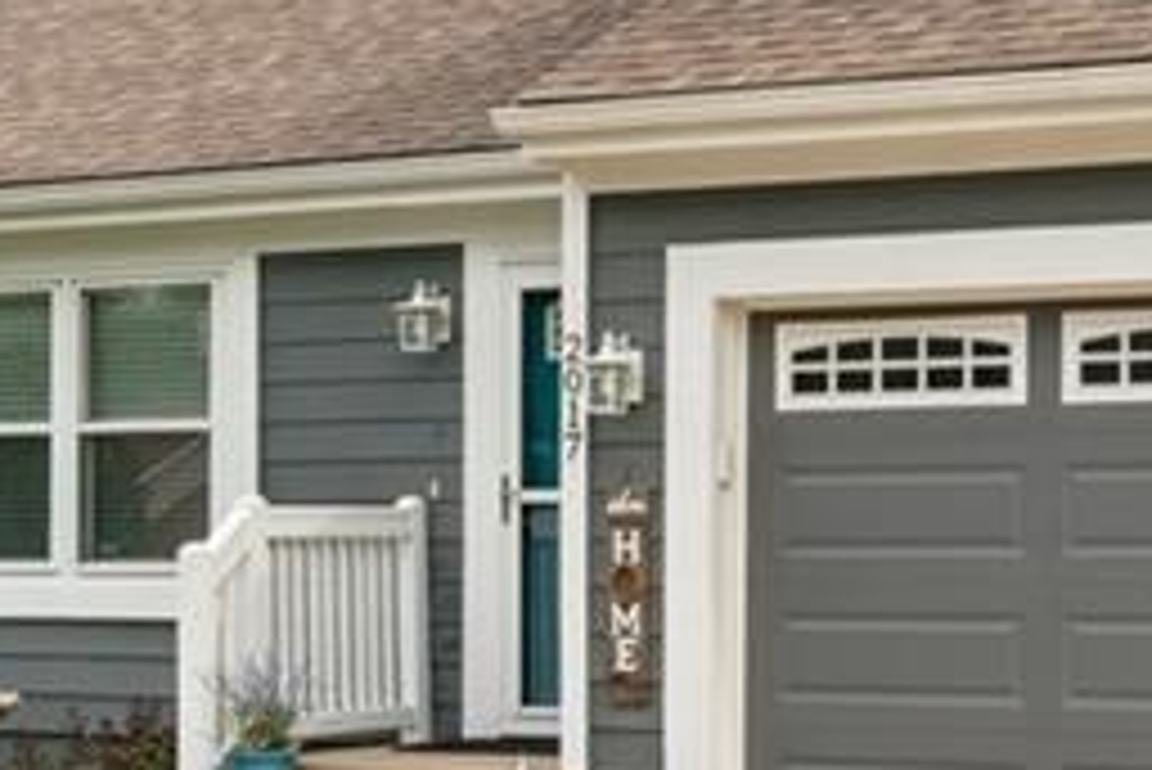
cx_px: 1098
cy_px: 14
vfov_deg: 15.6
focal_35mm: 86
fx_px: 2753
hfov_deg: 22.9
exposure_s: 1/25
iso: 100
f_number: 22
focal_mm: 21.5
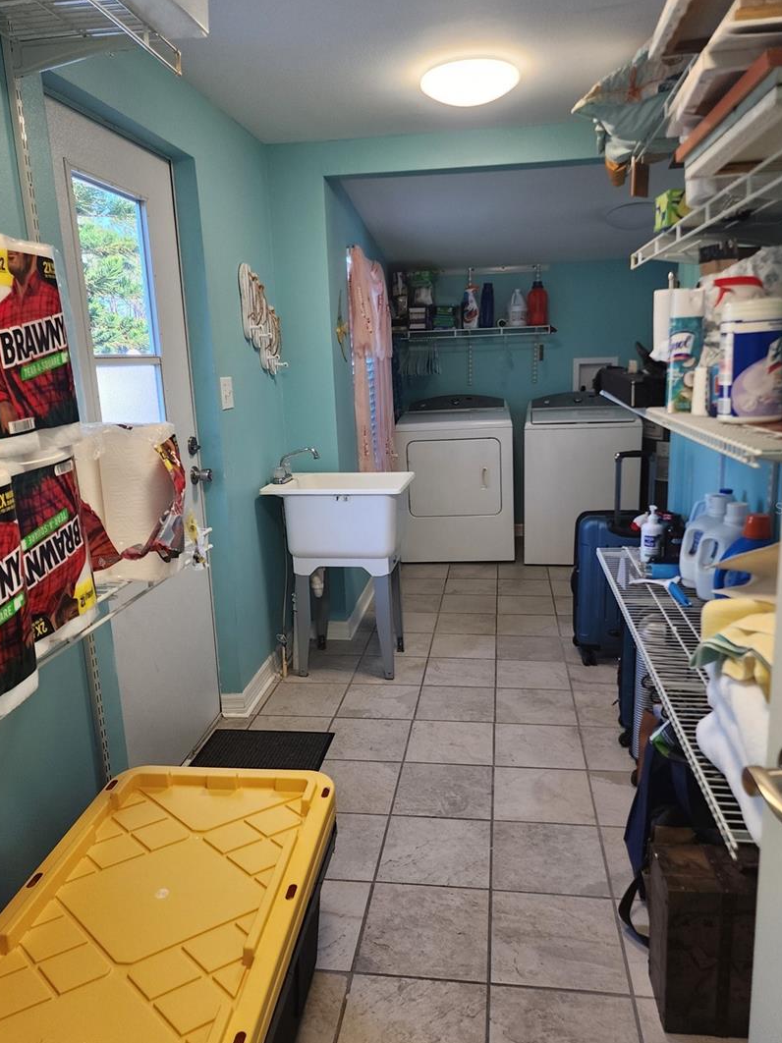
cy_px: 508
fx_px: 783
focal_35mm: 26
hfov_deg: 53.0
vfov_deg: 67.3
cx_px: 403
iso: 200
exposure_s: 1/120
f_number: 1.8
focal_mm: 6.4
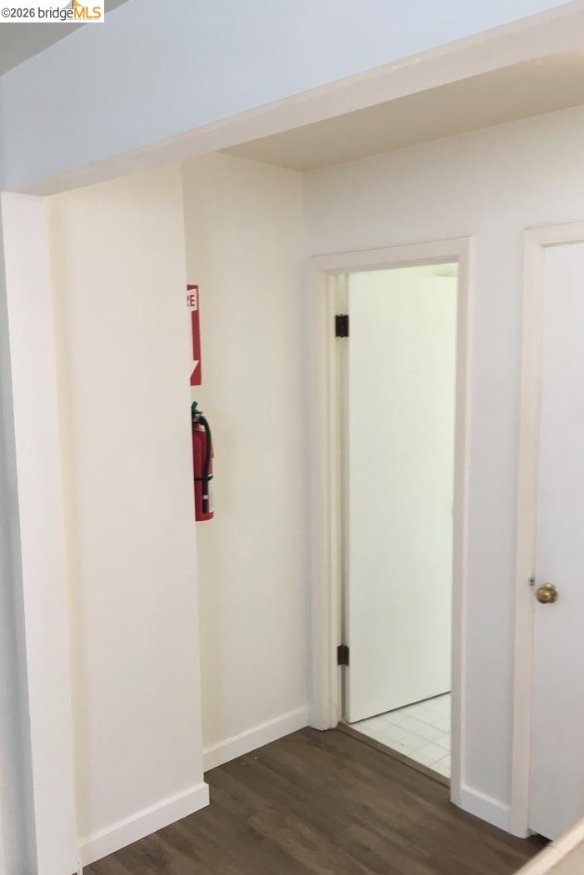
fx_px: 754
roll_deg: +1.6
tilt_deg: -3.5
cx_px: 336
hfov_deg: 42.2
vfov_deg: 60.3
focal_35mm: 31
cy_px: 445
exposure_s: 1/30
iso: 50
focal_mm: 4.15
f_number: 2.2
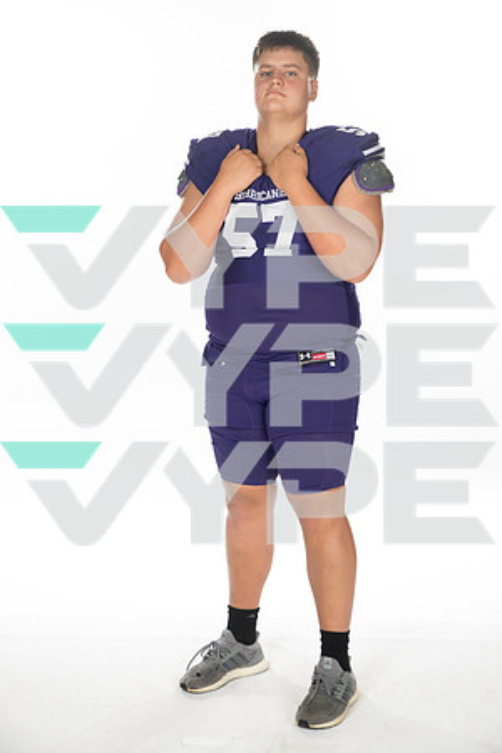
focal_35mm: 58
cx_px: 251
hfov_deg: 23.4
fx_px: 1213
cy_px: 376
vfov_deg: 34.5
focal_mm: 58
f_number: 7.1
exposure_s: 1/320
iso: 800
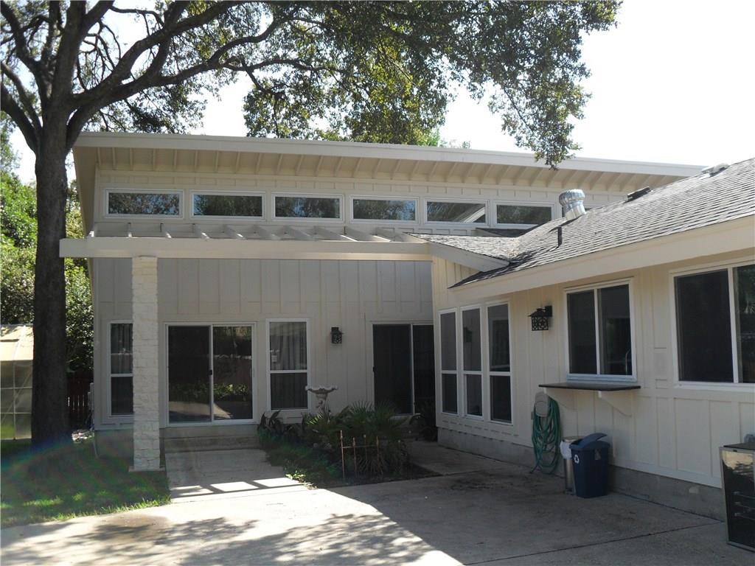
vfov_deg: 40.7
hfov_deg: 52.6
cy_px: 283
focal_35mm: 35
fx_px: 763
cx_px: 378
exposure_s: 1/500
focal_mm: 6.2
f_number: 2.8
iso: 100
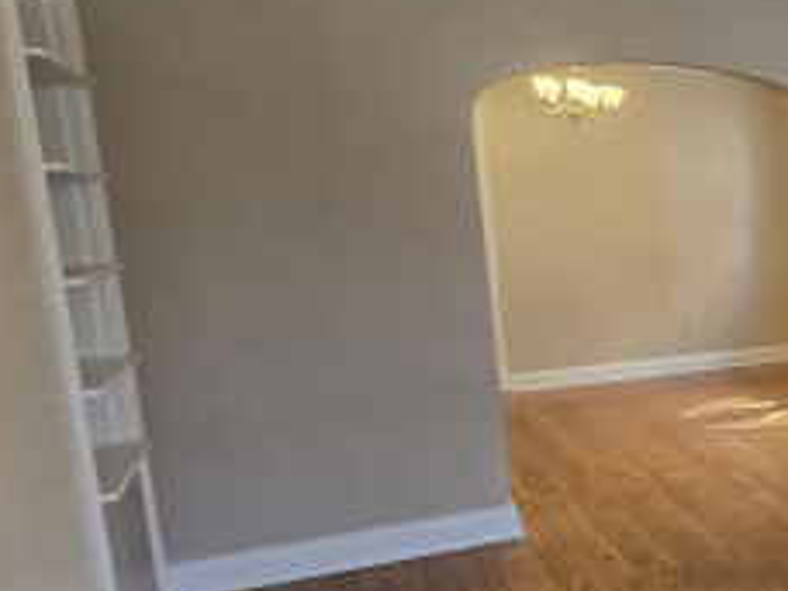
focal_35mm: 38
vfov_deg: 37.7
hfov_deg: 31.6
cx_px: 1111
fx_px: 865
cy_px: 318
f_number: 2.2
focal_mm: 2.2
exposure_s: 1/60
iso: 80
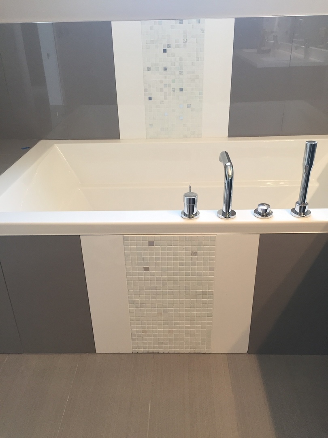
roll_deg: +1.9
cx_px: 164
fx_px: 366
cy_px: 219
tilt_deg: -26.8
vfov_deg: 61.7
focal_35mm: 29
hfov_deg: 48.2
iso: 40
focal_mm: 4.15
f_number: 2.2
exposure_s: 1/30
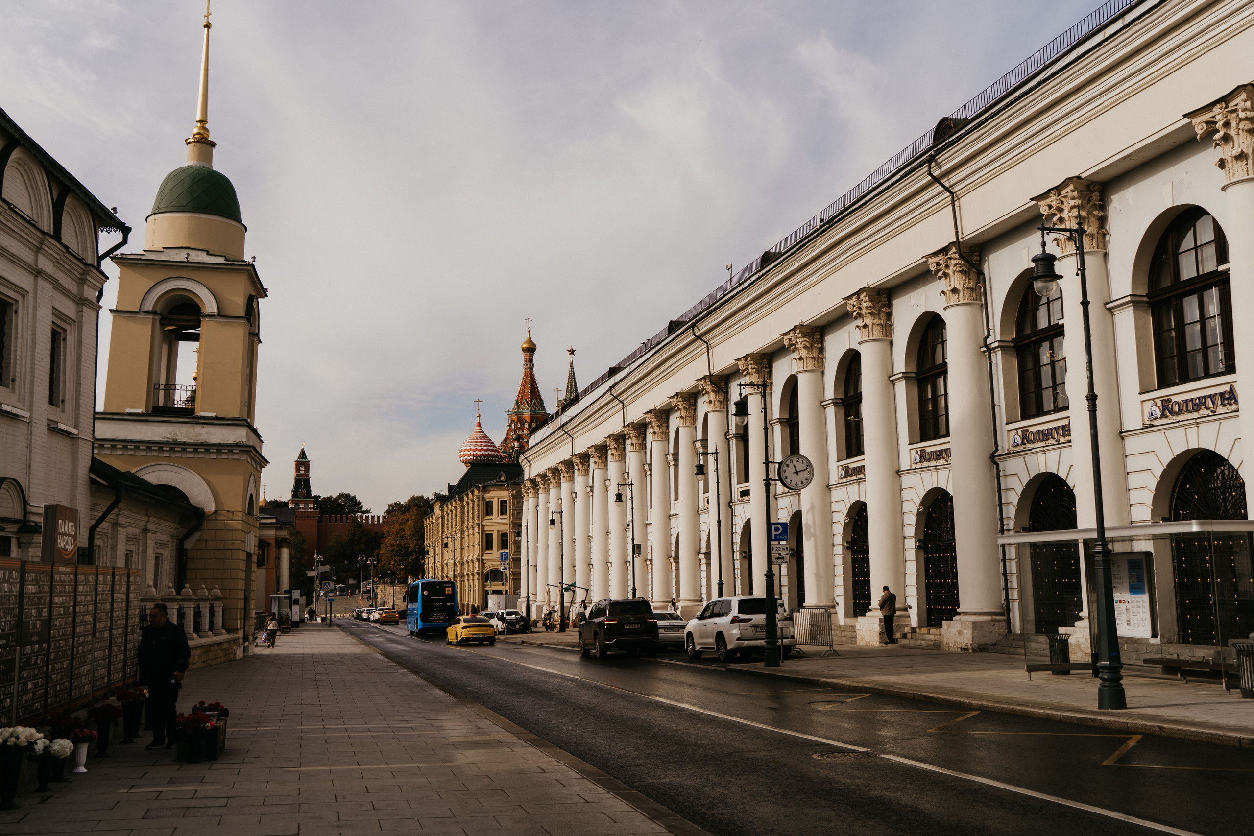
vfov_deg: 37.9
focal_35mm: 35
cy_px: 418
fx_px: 1219
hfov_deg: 54.4
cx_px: 627
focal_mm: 35
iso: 100
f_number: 4
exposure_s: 1/500
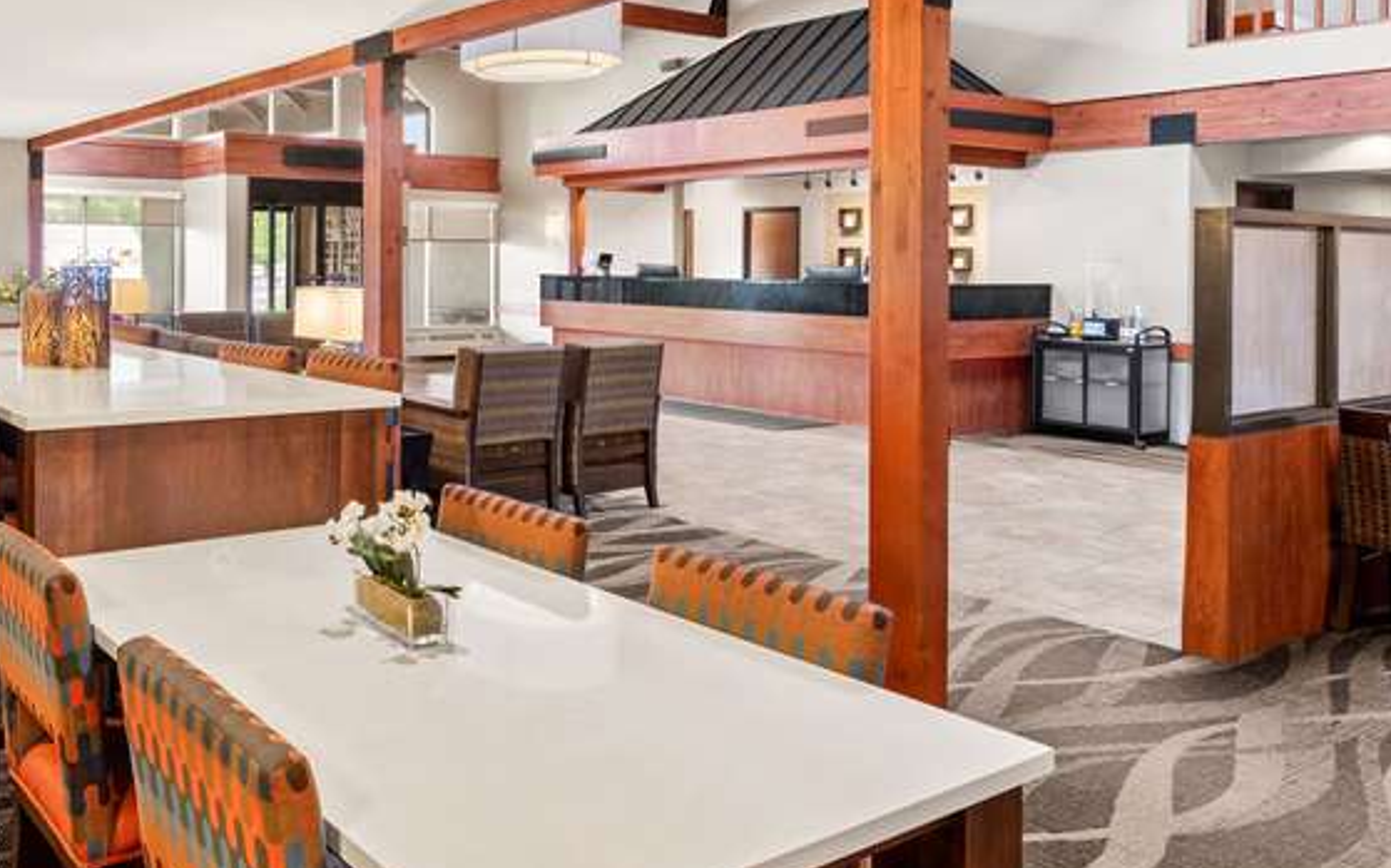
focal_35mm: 28
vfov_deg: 43.4
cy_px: 239
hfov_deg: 61.2
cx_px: 285
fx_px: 1061
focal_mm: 10
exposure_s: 1/1.67
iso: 400
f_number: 8
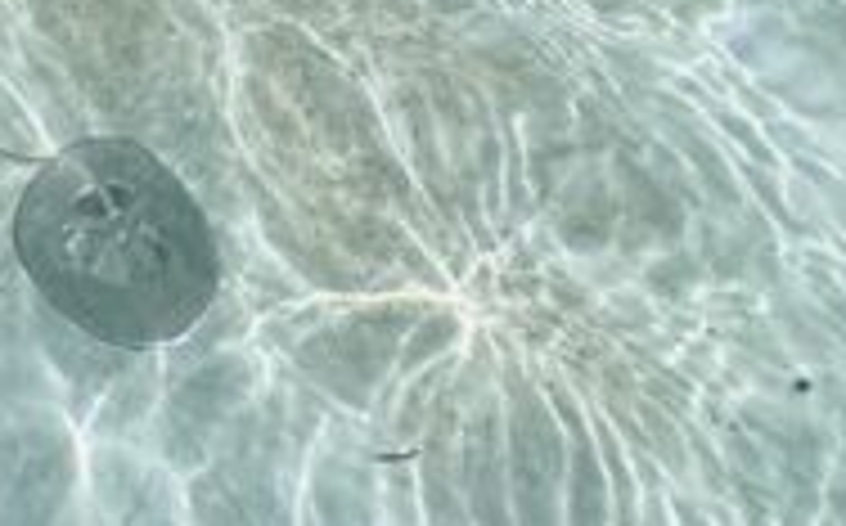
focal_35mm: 81
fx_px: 1865
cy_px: -1254
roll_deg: +1.6
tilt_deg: -6.9
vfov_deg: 9.7
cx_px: -693
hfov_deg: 19.1
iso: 50
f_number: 2.2
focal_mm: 2.22
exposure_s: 1/1949
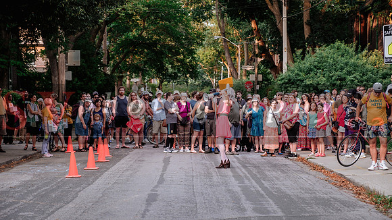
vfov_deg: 13.9
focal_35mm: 87
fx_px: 904
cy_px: 130
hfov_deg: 24.5
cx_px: 196
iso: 400
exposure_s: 1/250
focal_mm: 55
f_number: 2.8
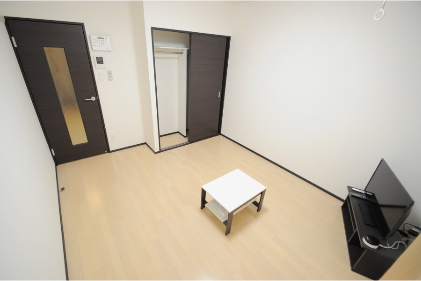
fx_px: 175
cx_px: 210
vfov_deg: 77.3
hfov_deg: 100.4
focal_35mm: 15
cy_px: 140
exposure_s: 1/60
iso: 800
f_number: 4
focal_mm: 10
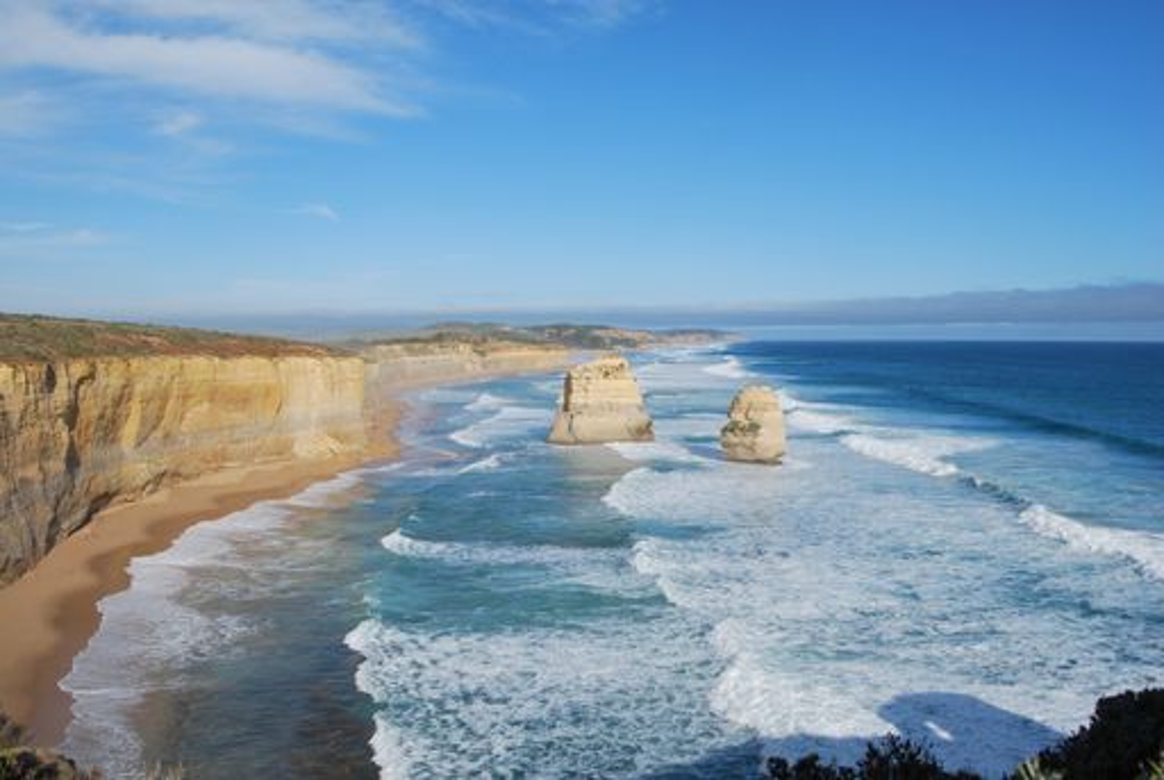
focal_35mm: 30
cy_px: 390
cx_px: 582
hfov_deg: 61.9
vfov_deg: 43.7
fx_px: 971
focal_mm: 20
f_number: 9
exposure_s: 1/320
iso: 100
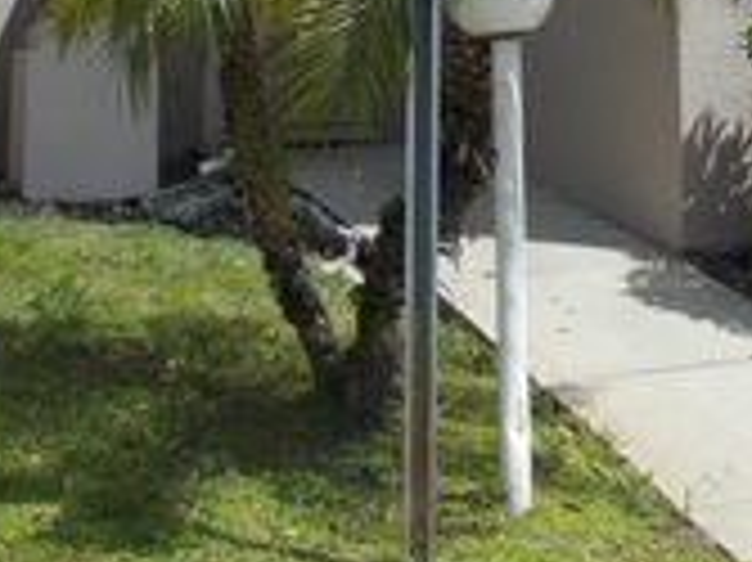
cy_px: -236
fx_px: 1693
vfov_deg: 17.3
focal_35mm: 78
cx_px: 554
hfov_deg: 24.8
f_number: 8
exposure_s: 1/200
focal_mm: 4.6
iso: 80
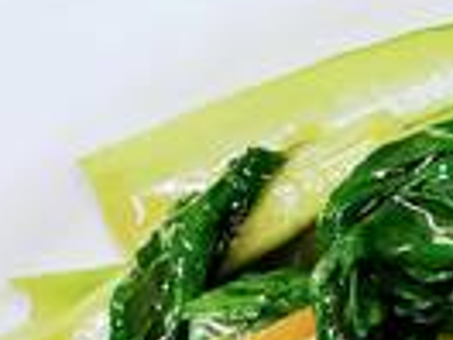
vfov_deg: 11.9
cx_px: 827
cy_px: 484
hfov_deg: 14.4
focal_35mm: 120
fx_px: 1570
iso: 500
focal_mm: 2.35
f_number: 2.2
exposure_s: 1/25
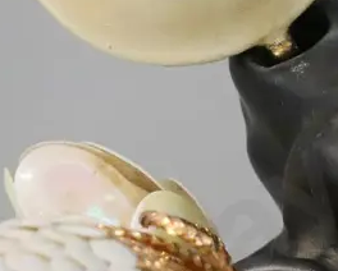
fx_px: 2044
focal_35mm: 204
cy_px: 120
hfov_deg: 9.3
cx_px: 402
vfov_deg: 7.6
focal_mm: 27
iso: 3200
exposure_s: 1/40
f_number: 6.3
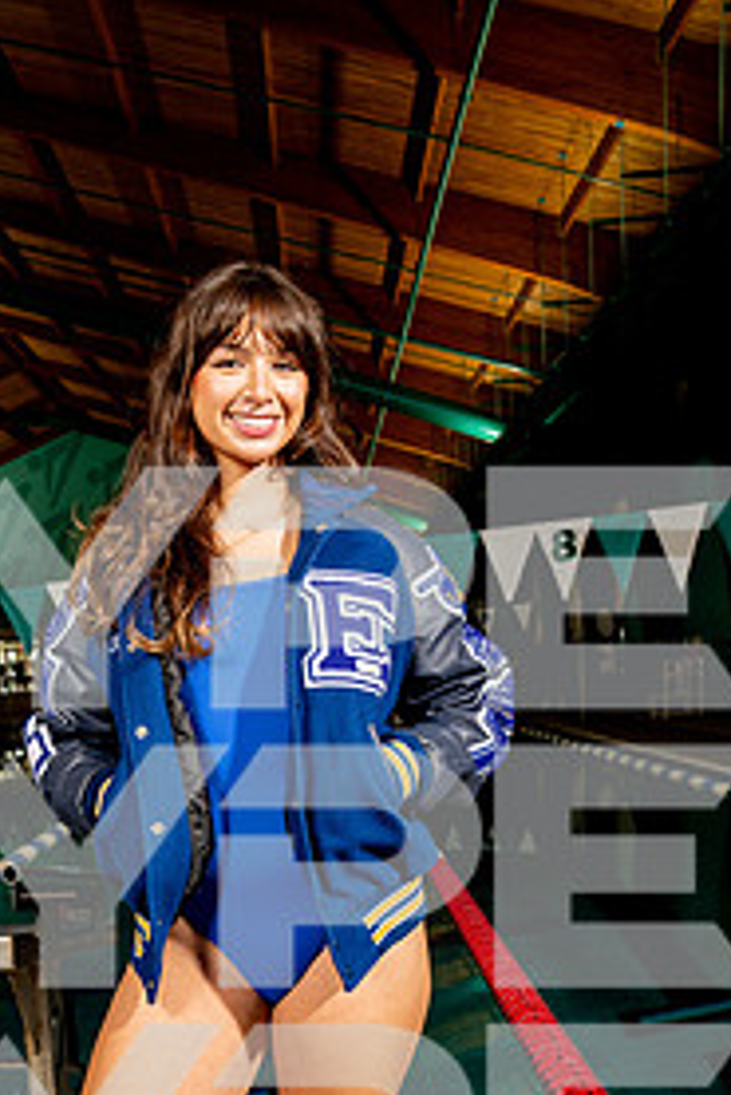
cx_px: 174
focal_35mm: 39
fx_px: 1186
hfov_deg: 33.5
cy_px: 870
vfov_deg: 47.0
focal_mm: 24
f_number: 7.1
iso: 500
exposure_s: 1/125
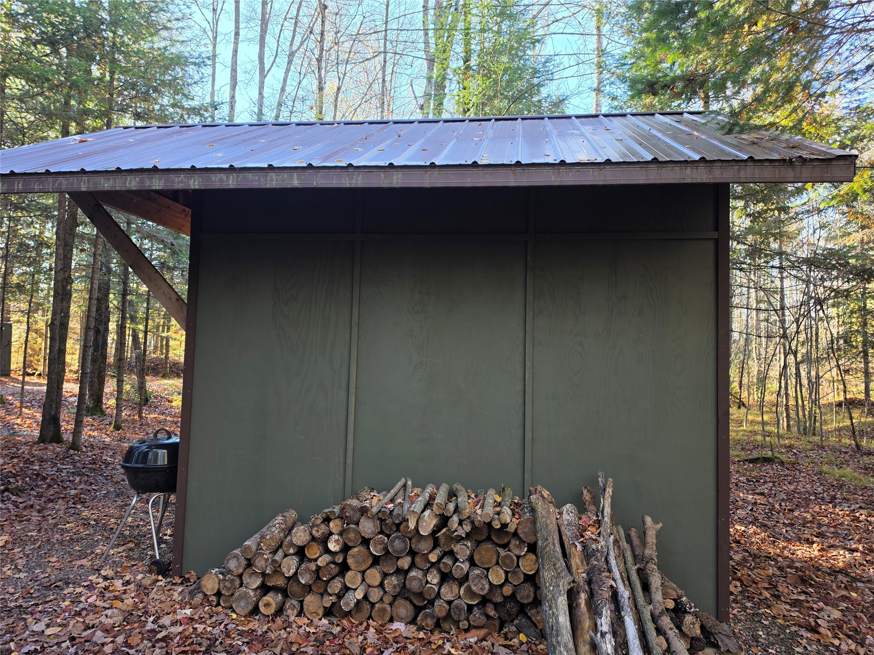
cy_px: 328
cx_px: 437
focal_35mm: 23
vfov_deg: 58.9
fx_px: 581
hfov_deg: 73.9
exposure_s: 1/180
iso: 25
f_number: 1.4
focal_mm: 6.5
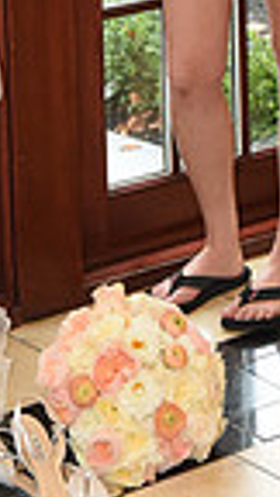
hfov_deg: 7.6
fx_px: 2112
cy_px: -286
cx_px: 123
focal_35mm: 160
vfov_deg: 12.6
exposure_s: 1/125
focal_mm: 38
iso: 2000
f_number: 7.1
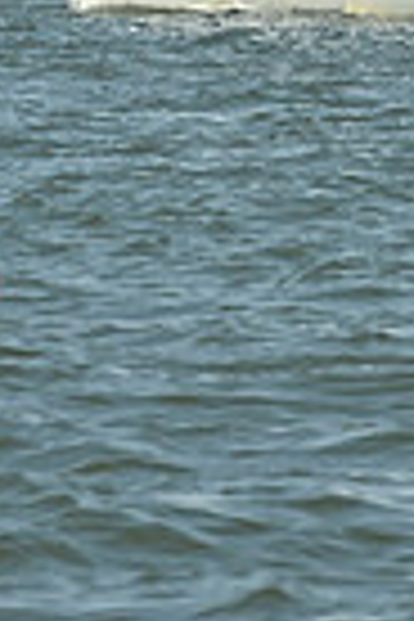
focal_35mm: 735
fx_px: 12678
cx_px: 241
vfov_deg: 2.8
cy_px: -405
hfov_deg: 1.9
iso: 320
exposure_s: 1/1000
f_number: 10
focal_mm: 175
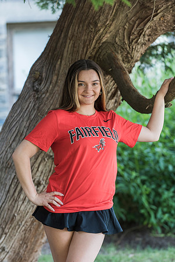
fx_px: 948
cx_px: 88
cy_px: 131
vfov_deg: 15.8
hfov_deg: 10.5
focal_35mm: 130
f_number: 3.5
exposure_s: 1/60
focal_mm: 130
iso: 320
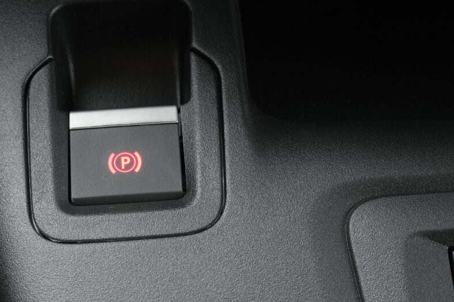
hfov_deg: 25.7
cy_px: 162
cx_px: 194
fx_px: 996
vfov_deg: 17.3
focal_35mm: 79
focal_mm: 40.8
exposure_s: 1/40
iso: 1600
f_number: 9
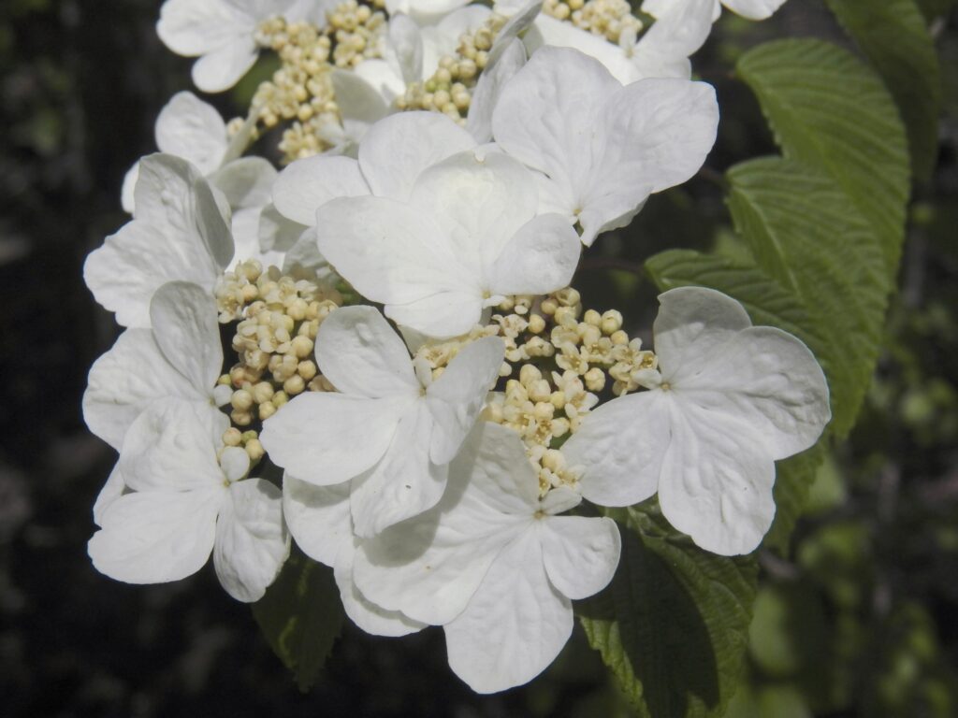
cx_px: 479
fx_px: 2352
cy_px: 359
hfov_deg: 23.0
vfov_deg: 17.4
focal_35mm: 85
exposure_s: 1/1600
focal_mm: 15.2
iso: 125
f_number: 6.3
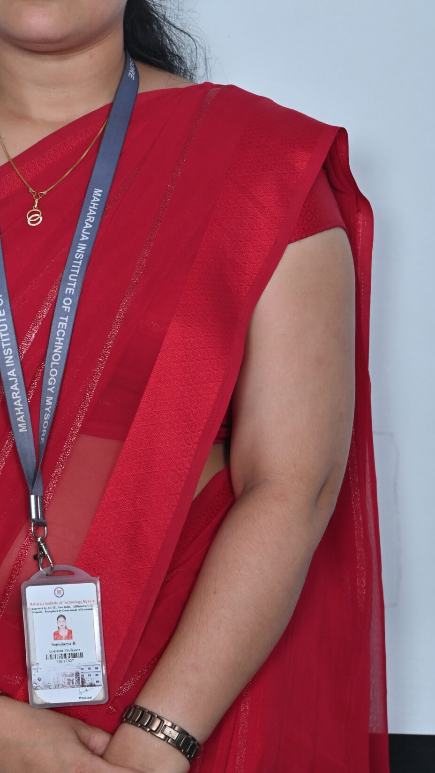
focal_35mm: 195
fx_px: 3997
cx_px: 47
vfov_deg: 11.0
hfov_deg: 6.2
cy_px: 198
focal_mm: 120
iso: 320
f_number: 7.1
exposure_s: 1/160
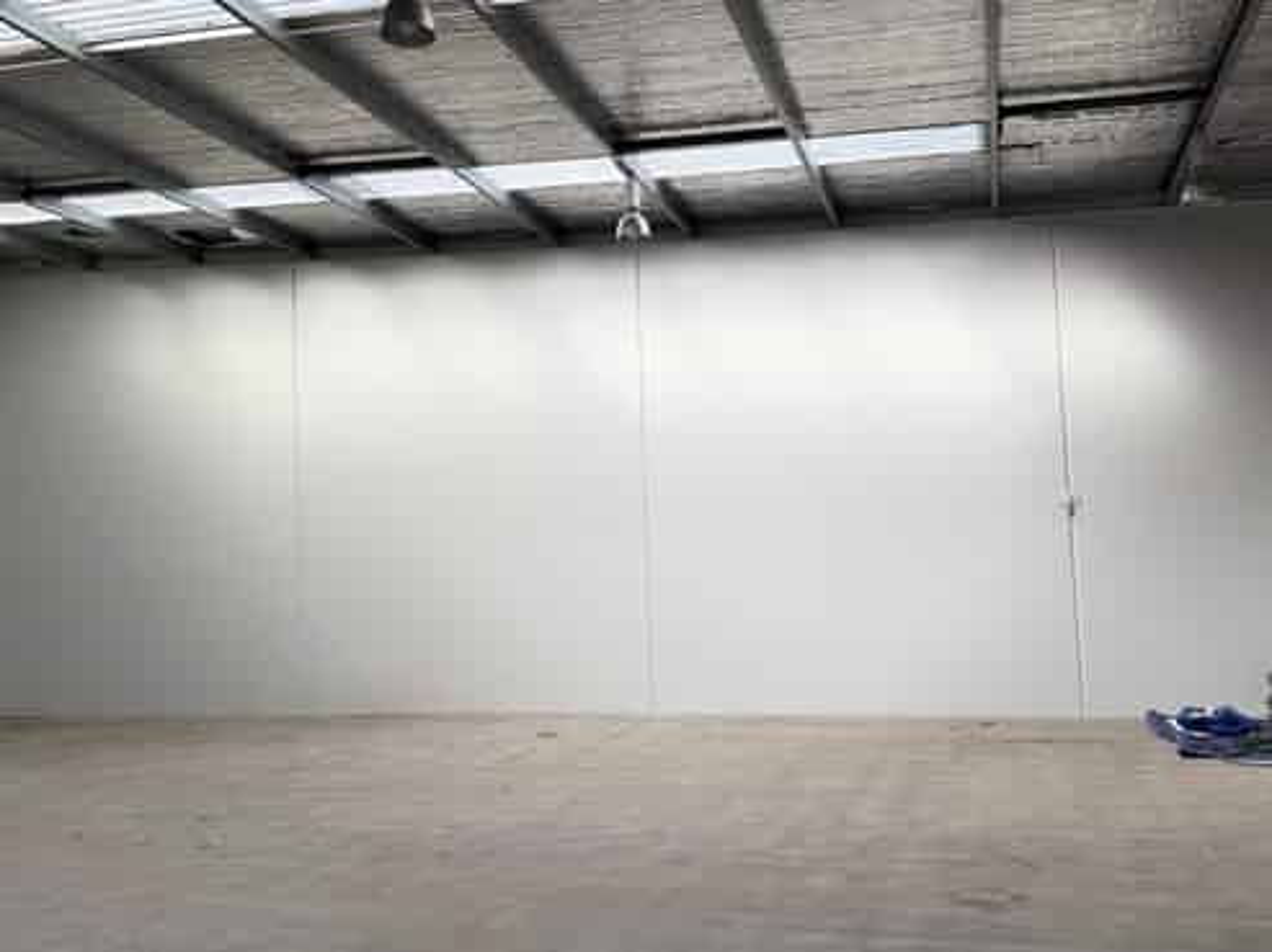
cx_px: 636
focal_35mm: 24
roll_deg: +2.5
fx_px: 881
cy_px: 476
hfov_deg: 71.6
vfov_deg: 56.8
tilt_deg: +5.0
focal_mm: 6.76
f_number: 1.78
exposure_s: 1/410
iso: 80
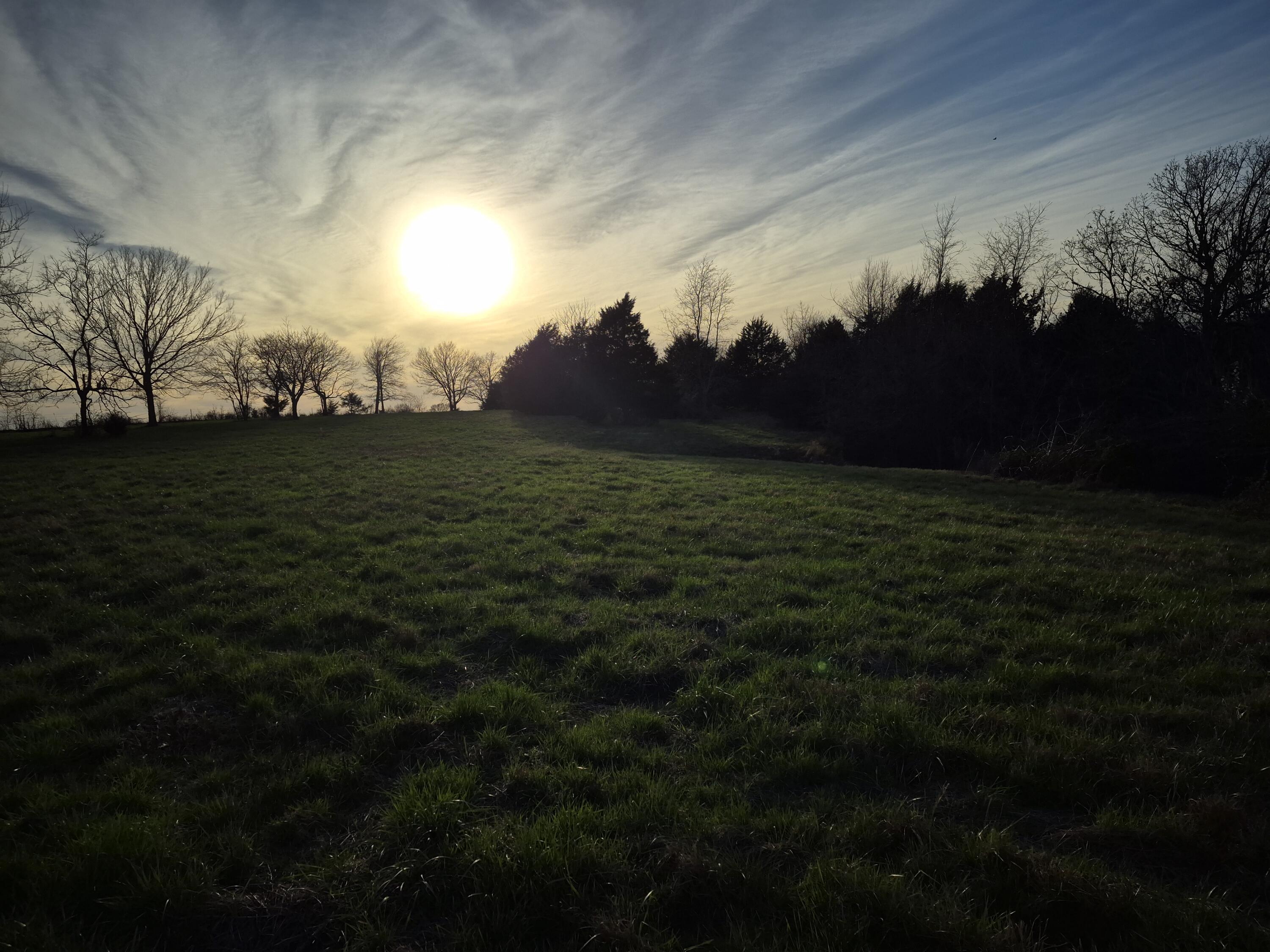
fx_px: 844
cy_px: 476
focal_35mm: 23
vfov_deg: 58.9
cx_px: 635
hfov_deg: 73.9
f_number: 1.8
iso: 25
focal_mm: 5.4
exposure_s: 1/5824
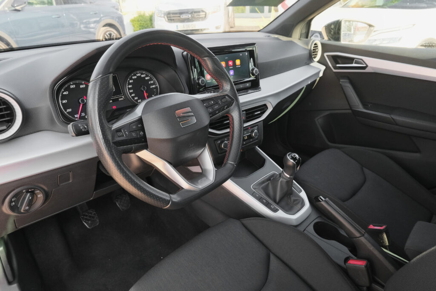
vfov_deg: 53.1
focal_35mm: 24
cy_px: 146
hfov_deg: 73.7
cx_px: 218
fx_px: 291
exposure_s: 1/100
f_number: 8
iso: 2000
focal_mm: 16.1
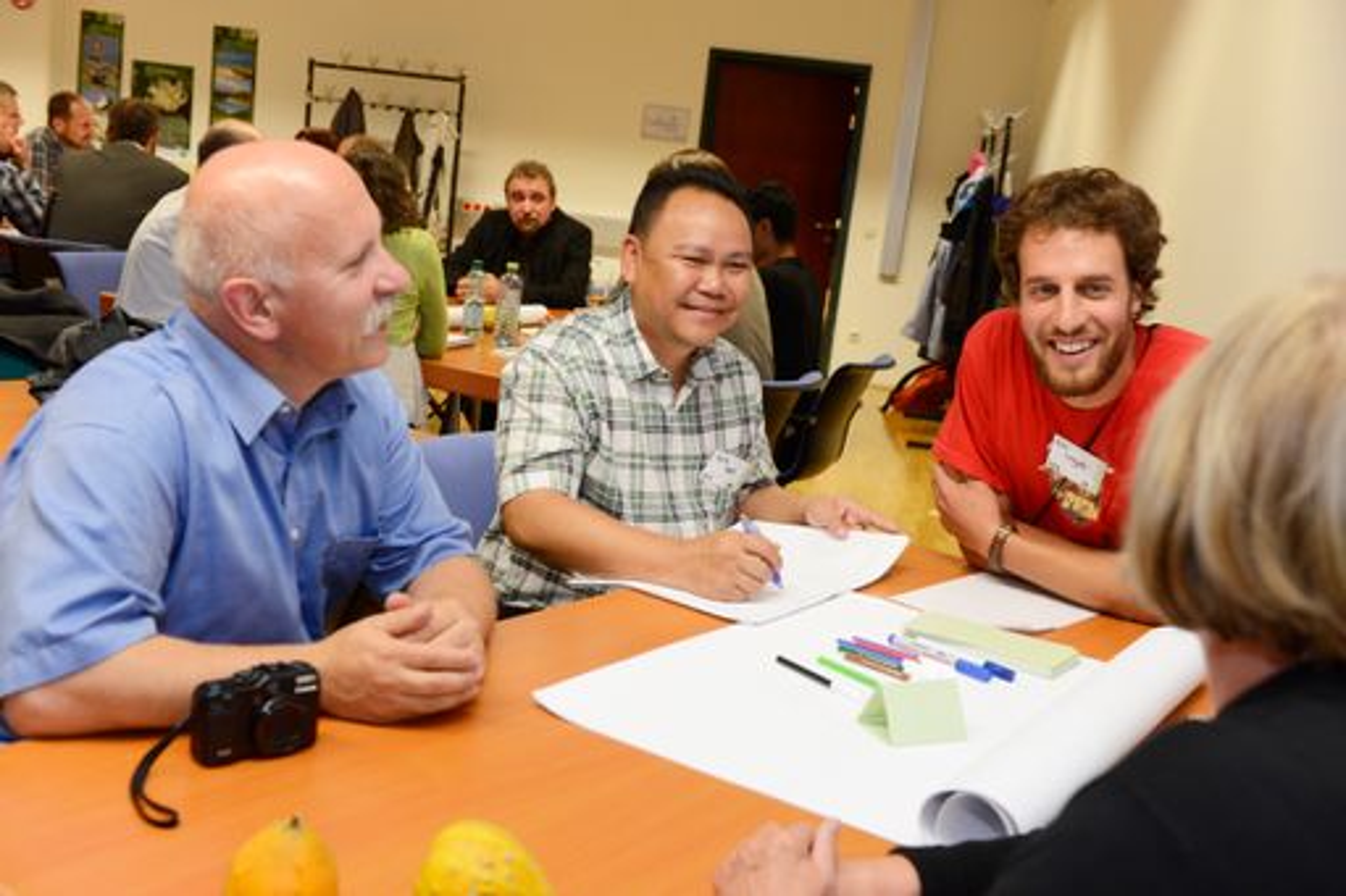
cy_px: 448
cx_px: 673
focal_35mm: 36
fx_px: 1345
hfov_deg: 53.1
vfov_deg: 36.8
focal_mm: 36
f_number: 4.5
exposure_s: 1/60
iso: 1250
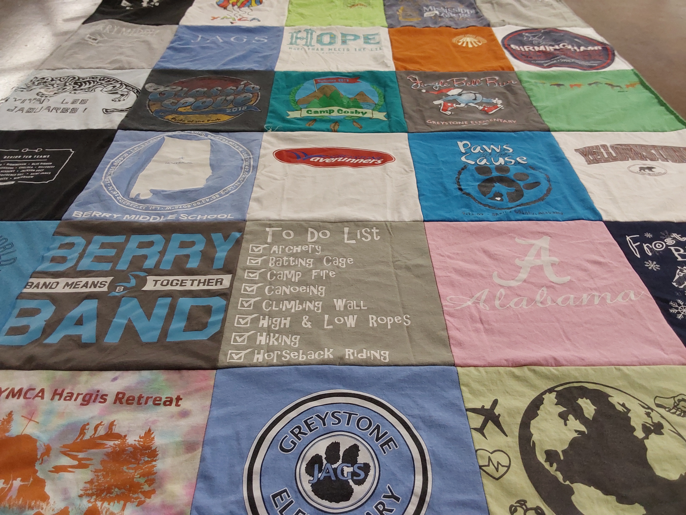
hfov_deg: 63.4
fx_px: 555
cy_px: 258
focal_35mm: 28
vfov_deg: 49.7
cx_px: 343
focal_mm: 2.91
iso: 80
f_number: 1.9
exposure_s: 1/60
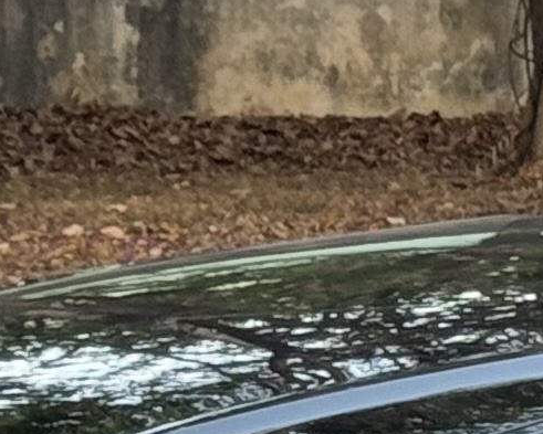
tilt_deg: -2.3
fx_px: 6188
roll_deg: -0.9
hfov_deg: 4.9
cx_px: 1412
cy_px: 375
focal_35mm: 385
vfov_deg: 4.0
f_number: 1.78
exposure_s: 1/82
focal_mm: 6.86
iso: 100
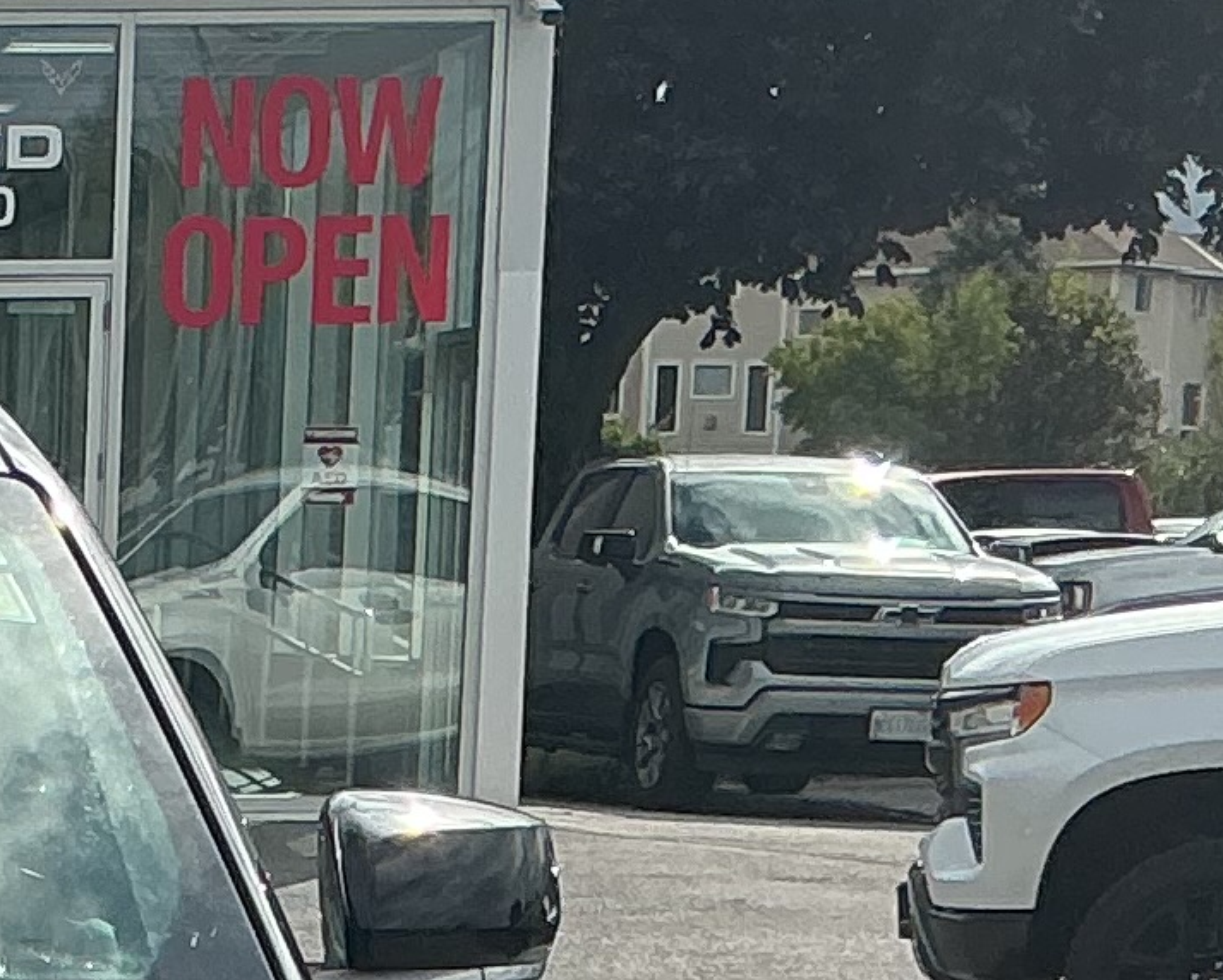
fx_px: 5794
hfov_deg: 11.5
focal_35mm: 160
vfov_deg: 9.2
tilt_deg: -11.3
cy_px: 1735
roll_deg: -1.5
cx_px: -724
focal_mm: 3
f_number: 1.8
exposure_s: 1/2141
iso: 25
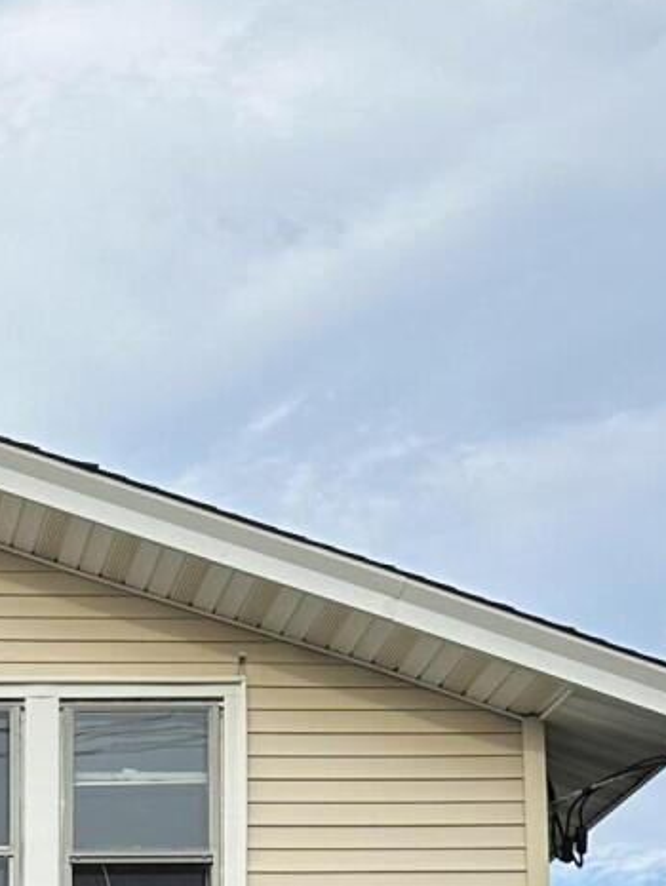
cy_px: 1390
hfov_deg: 13.4
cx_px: -381
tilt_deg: +6.5
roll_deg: -1.2
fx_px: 2640
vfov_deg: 17.0
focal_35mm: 103
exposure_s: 1/2299
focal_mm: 6.86
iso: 80
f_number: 1.78
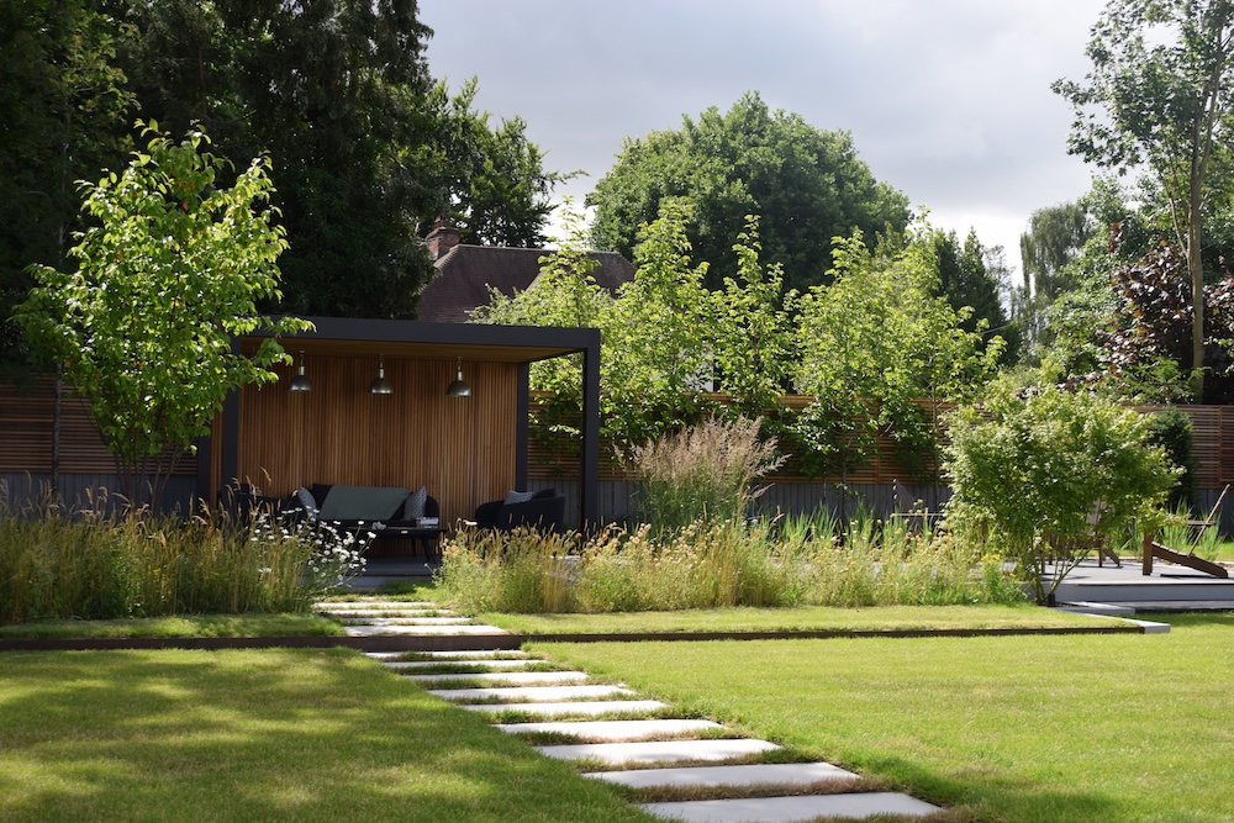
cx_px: 617
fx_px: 1748
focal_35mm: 51
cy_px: 412
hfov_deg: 38.9
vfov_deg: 26.5
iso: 100
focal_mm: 34
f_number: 7.1
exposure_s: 1/200
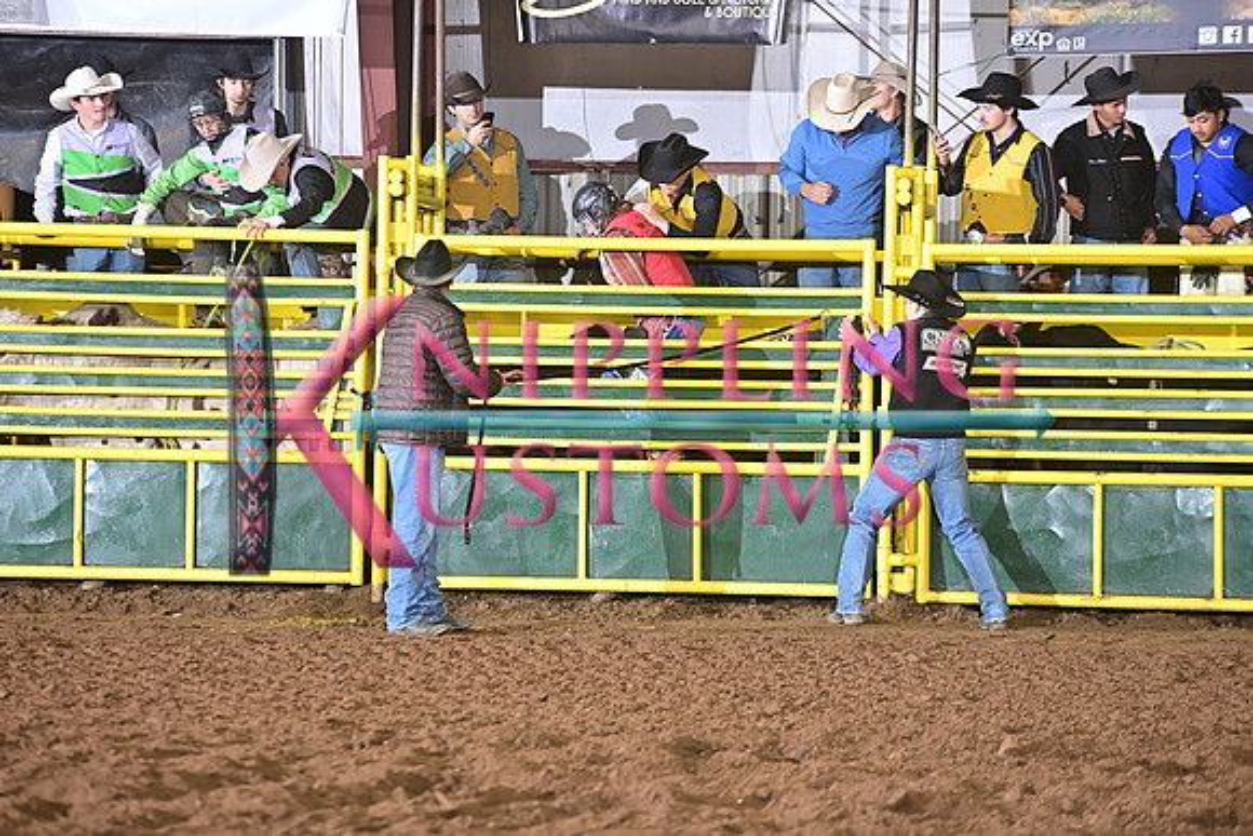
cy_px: 418
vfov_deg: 7.9
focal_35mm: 175
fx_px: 6092
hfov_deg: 11.7
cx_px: 626
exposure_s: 1/250
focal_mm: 175
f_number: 3.2
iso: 2000
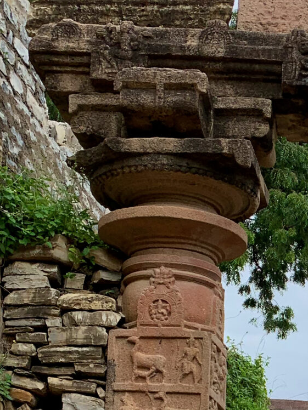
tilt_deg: +8.7
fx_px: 1056
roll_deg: -0.6
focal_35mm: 89
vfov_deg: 20.7
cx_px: 395
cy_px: 480
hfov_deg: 15.8
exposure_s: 1/1634
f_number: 1.8
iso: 25
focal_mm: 4.25
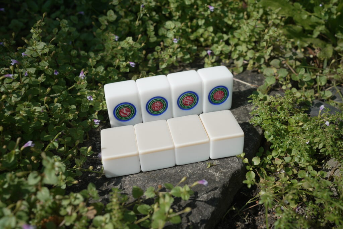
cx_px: 172
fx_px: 333
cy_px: 114
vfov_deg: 37.9
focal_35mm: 35
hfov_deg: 54.4
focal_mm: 35
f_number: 8
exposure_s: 1/400
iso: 125
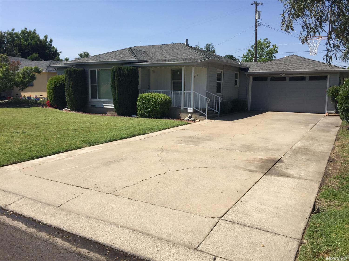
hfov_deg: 61.7
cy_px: 130
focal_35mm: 29
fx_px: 292
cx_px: 174
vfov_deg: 48.2
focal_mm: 4.15
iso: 32
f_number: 2.2
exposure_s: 1/2083
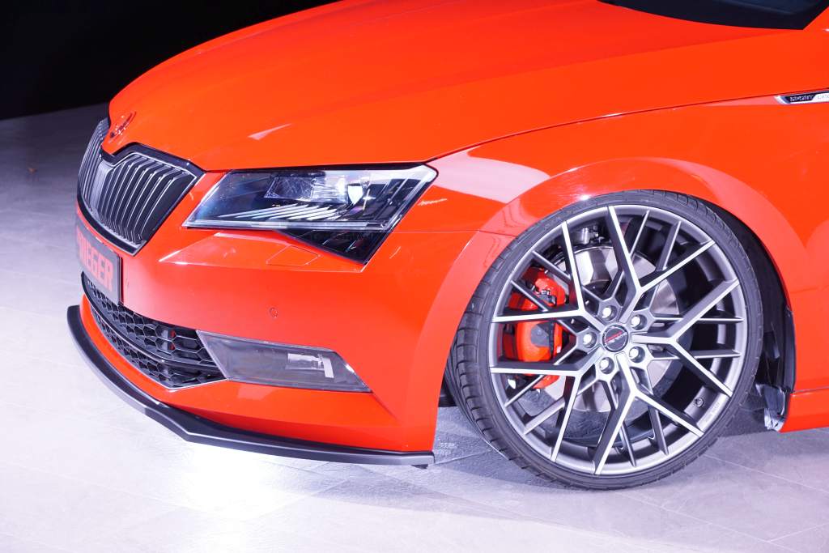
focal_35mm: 105
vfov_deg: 13.0
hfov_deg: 19.5
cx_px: 414
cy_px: 276
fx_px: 2418
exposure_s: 1/100
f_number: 5.6
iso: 800
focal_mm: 70
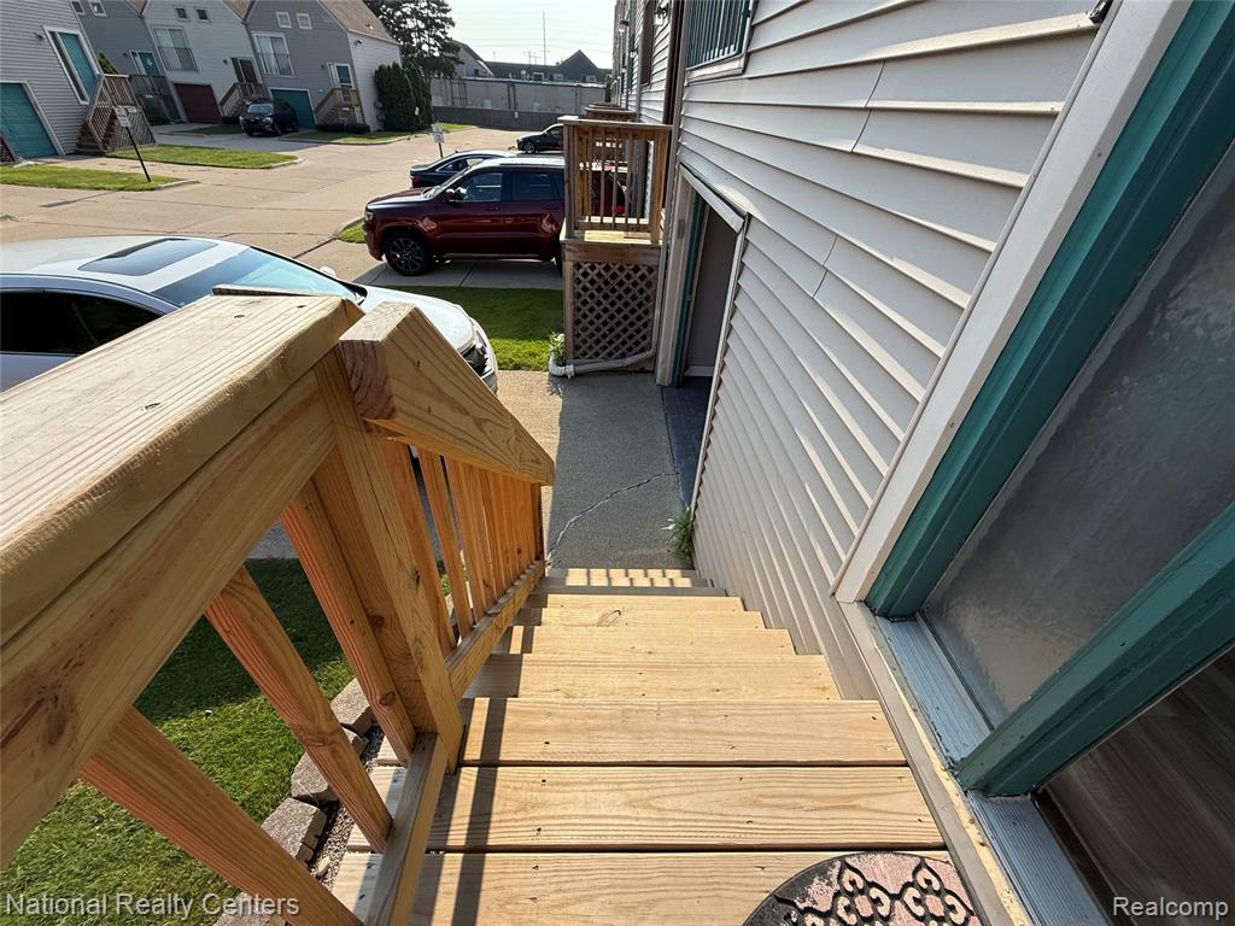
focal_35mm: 14
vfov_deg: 85.7
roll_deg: -3.1
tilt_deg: -35.7
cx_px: 618
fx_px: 499
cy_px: 463
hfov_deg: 102.1
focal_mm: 2.22
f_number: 2.2
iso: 64
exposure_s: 1/1339
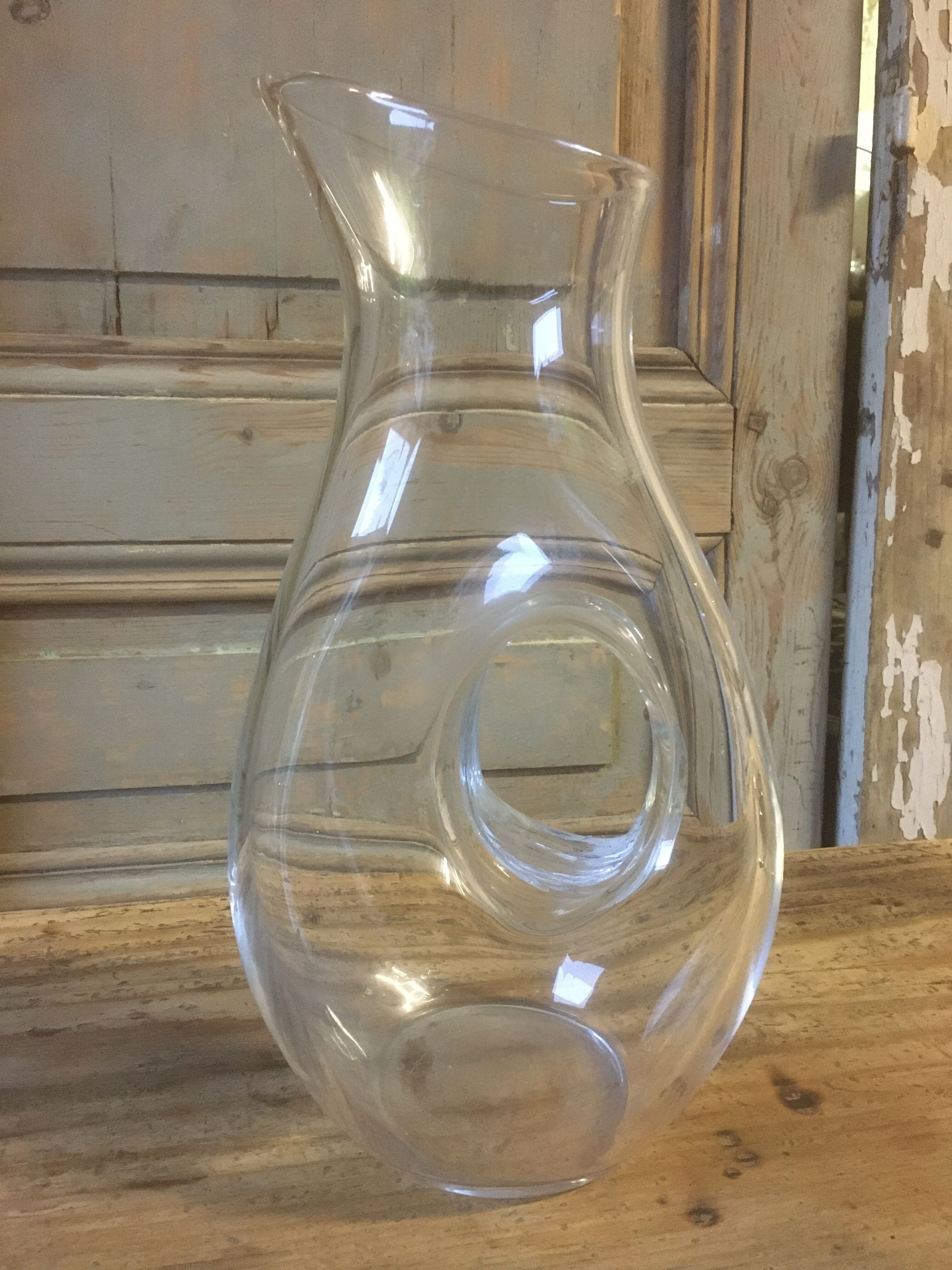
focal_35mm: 29
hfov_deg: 48.2
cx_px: 476
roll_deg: +0.2
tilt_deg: -10.8
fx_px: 1063
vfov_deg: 61.7
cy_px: 635
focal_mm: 4.15
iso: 320
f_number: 2.2
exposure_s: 1/17
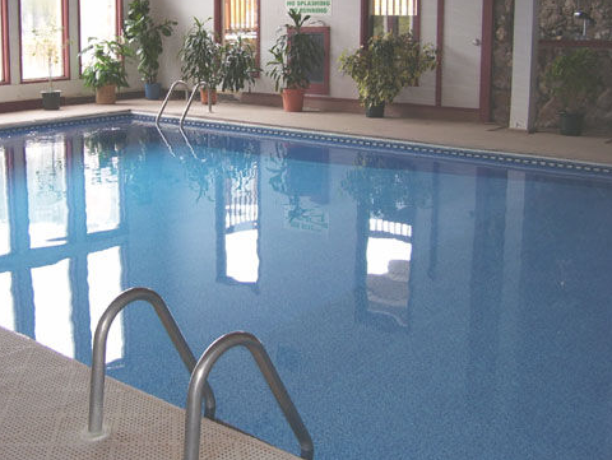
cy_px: 153
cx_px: 226
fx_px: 814
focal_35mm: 46
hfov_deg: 40.9
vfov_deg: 31.3
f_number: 2.7
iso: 80
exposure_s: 1/60
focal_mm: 5.6
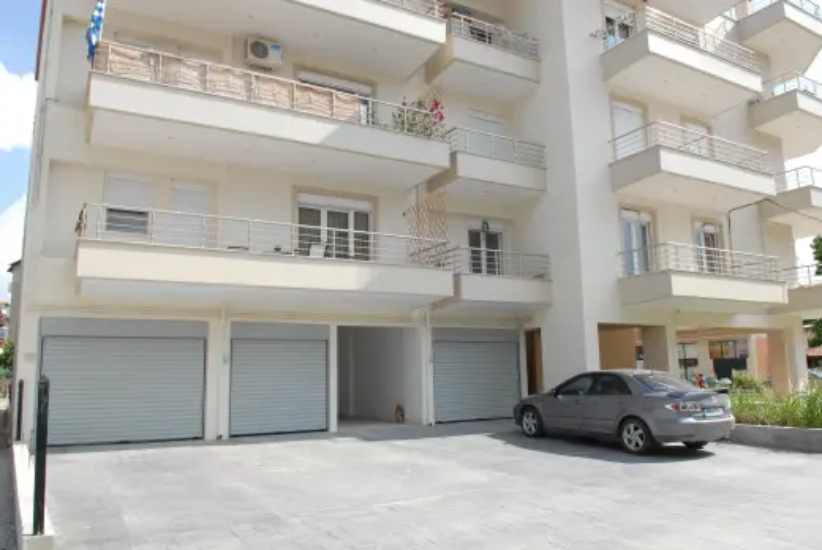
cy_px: 275
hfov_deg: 70.4
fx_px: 583
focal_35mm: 26
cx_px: 411
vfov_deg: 50.5
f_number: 10
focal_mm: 17
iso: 200
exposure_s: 1/125
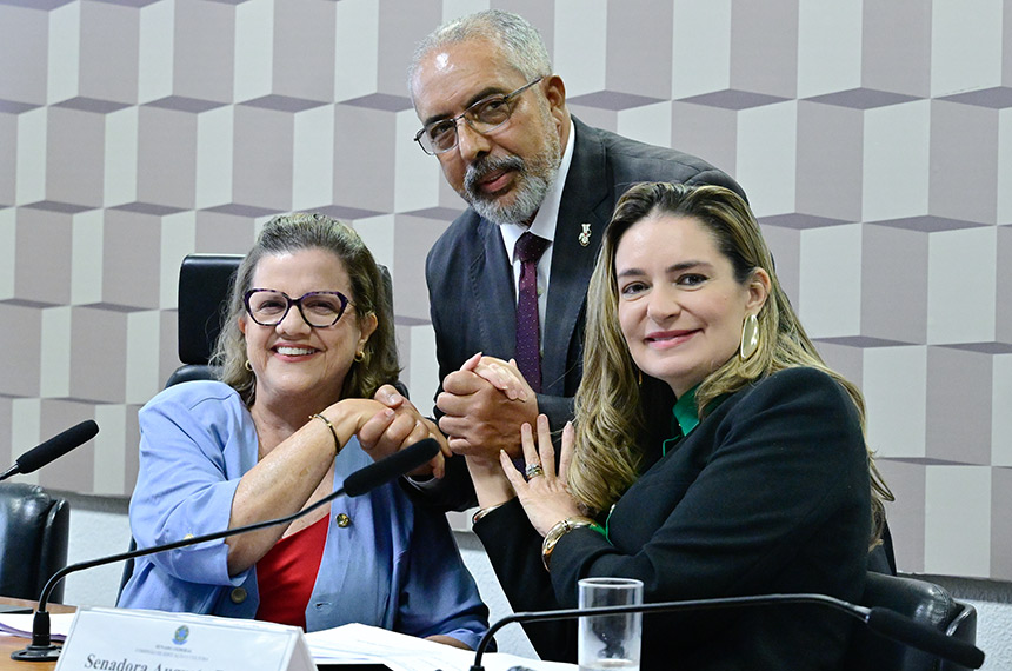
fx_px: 2946
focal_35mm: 105
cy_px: 336
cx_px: 506
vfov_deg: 13.0
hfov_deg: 19.5
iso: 4000
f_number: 5
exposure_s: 1/200
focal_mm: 70
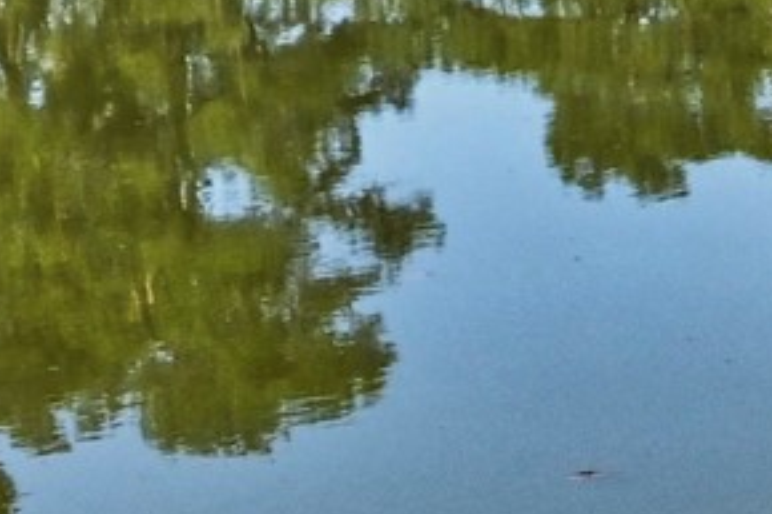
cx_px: 2425
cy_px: -735
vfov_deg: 5.9
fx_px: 4822
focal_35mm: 225
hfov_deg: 7.8
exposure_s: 1/640
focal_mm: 30
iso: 400
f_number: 8
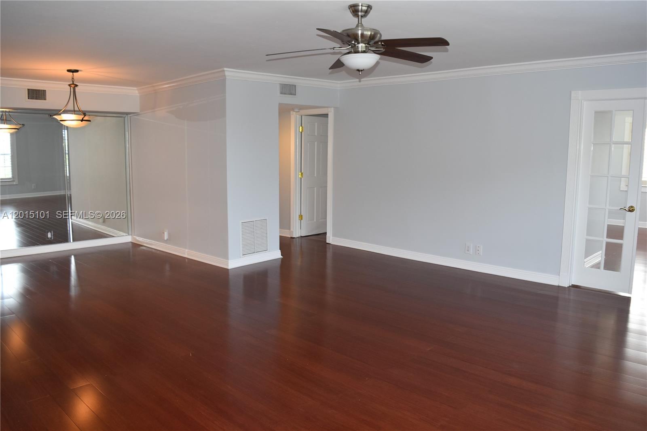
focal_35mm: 27
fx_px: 485
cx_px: 324
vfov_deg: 47.9
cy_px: 216
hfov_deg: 67.4
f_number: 5
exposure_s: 1/100
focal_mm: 18
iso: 800
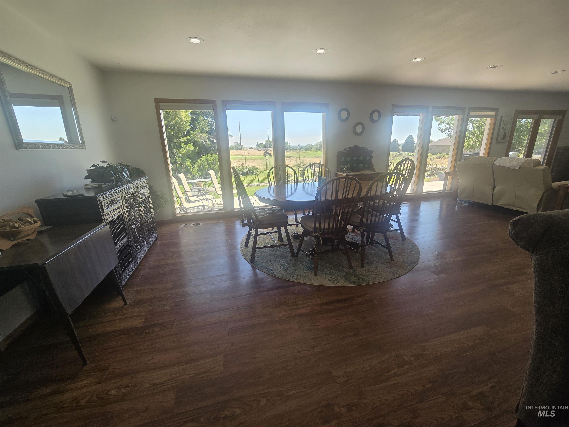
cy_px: 214
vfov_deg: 89.9
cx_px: 284
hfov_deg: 106.2
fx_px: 214
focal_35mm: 13
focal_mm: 2.2
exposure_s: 1/184
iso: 50
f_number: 2.2
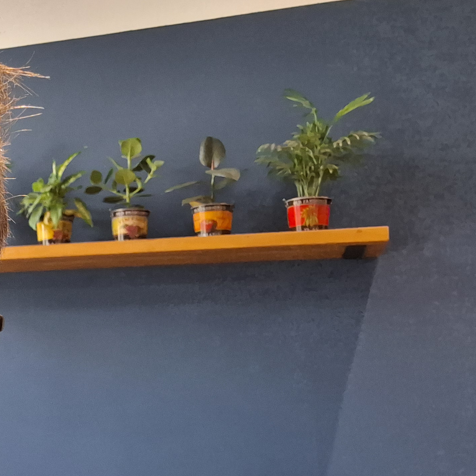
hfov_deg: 24.2
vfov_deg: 27.4
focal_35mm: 62
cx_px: -147
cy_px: 340
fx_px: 965
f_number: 2.2
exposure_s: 1/50
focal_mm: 3.72
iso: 320
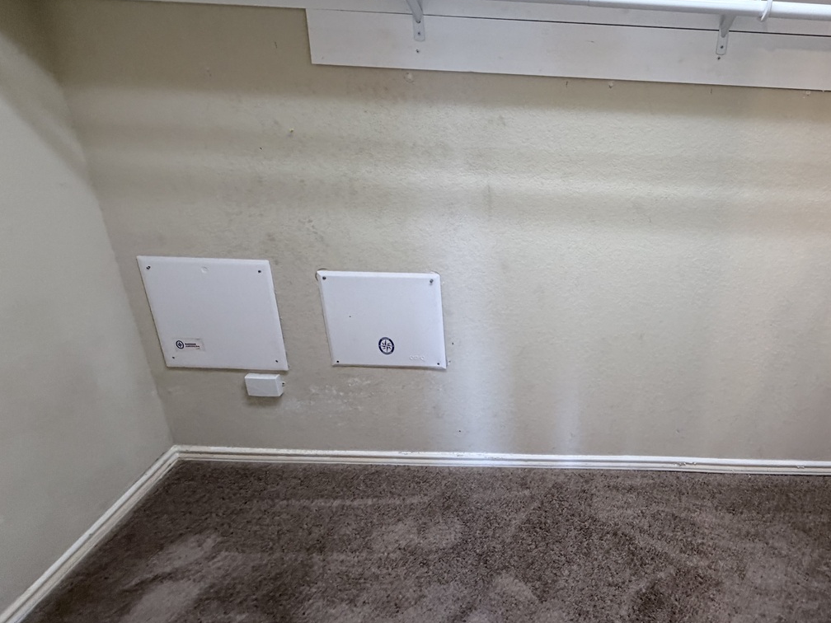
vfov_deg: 64.5
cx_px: 587
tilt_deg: -21.6
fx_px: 480
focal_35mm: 20
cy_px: 215
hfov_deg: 77.7
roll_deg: -2.9
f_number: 2.2
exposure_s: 1/120
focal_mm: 2.22
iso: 320
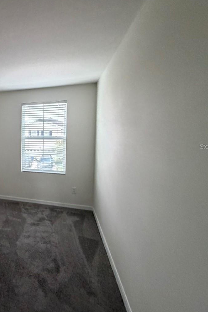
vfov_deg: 76.0
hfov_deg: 43.5
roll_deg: +0.0
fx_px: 199
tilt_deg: -0.6
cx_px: -18
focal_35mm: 23
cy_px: 146
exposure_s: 1/85
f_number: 2.2
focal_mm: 2.22
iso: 320
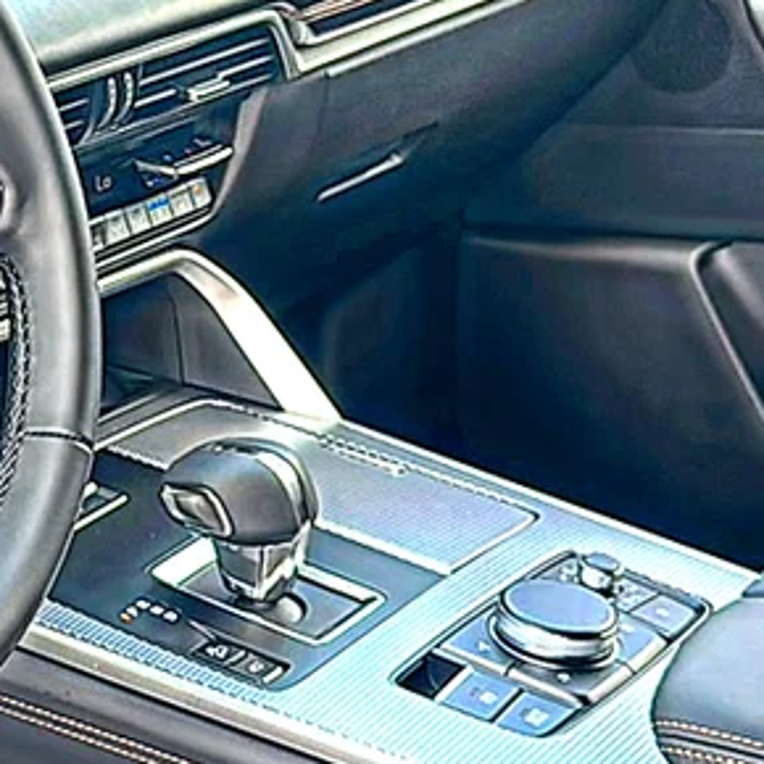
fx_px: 1973
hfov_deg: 20.8
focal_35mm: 79
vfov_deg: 21.9
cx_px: -95
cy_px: 310
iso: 64
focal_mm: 6.86
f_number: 1.78
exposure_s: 1/112
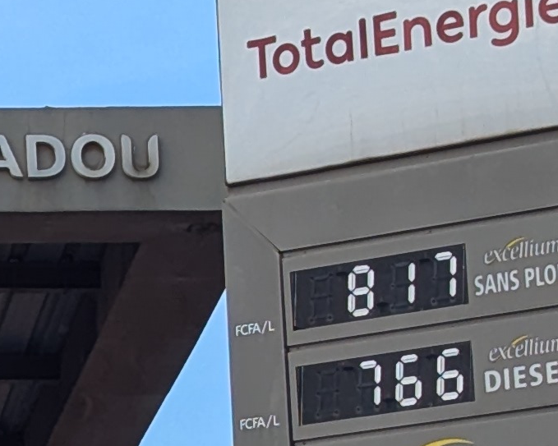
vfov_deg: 5.5
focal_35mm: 282
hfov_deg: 6.8
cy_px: 244
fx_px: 4656
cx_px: -135
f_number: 1.85
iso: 50
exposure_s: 1/1333
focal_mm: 6.81
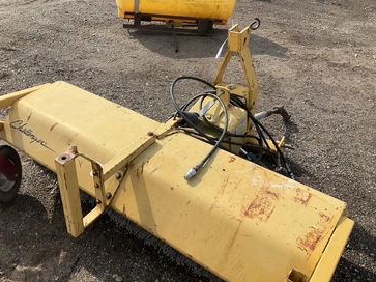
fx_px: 347
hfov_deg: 56.8
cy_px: 154
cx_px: 179
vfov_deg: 44.1
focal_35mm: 32
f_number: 1.8
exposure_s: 1/1490
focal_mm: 3
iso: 25
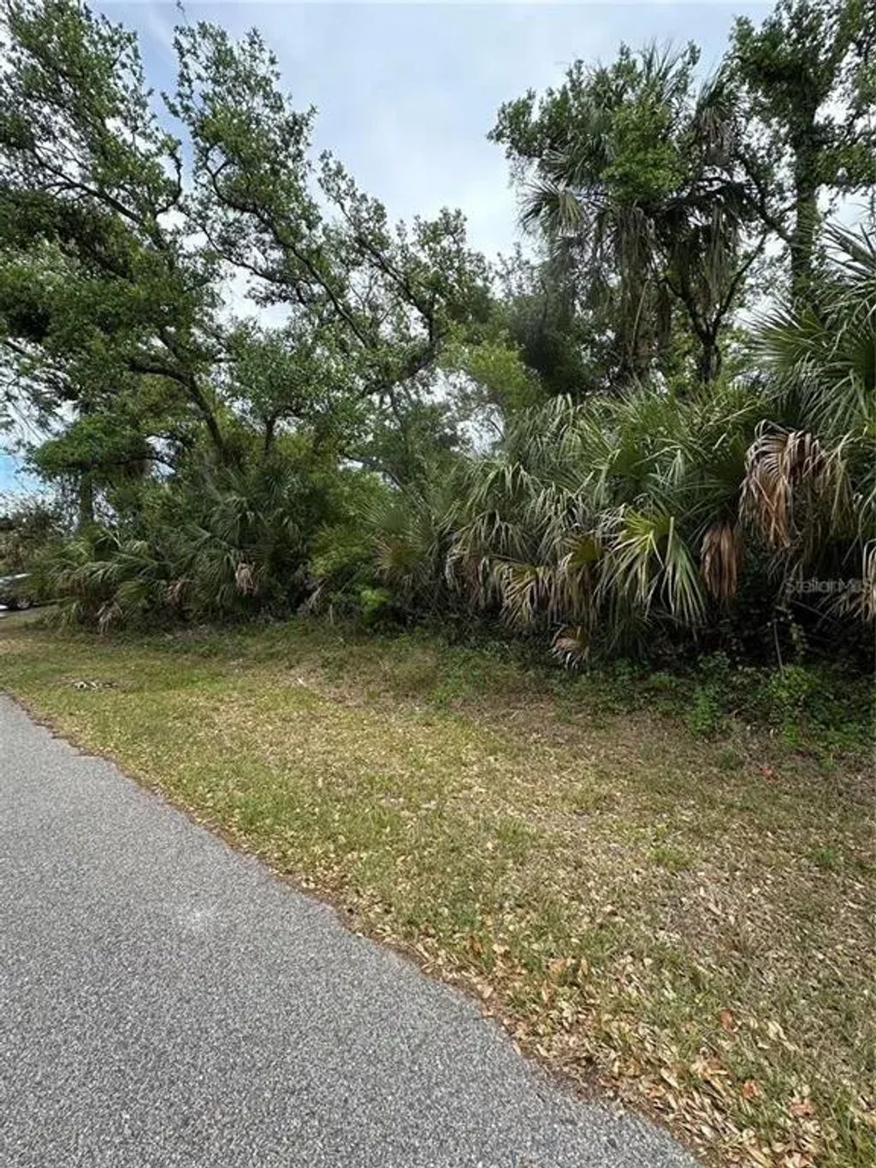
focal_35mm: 14
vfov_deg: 102.1
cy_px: 584
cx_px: 438
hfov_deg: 85.7
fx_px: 472
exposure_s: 1/523
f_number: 2.2
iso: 40
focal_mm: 2.22
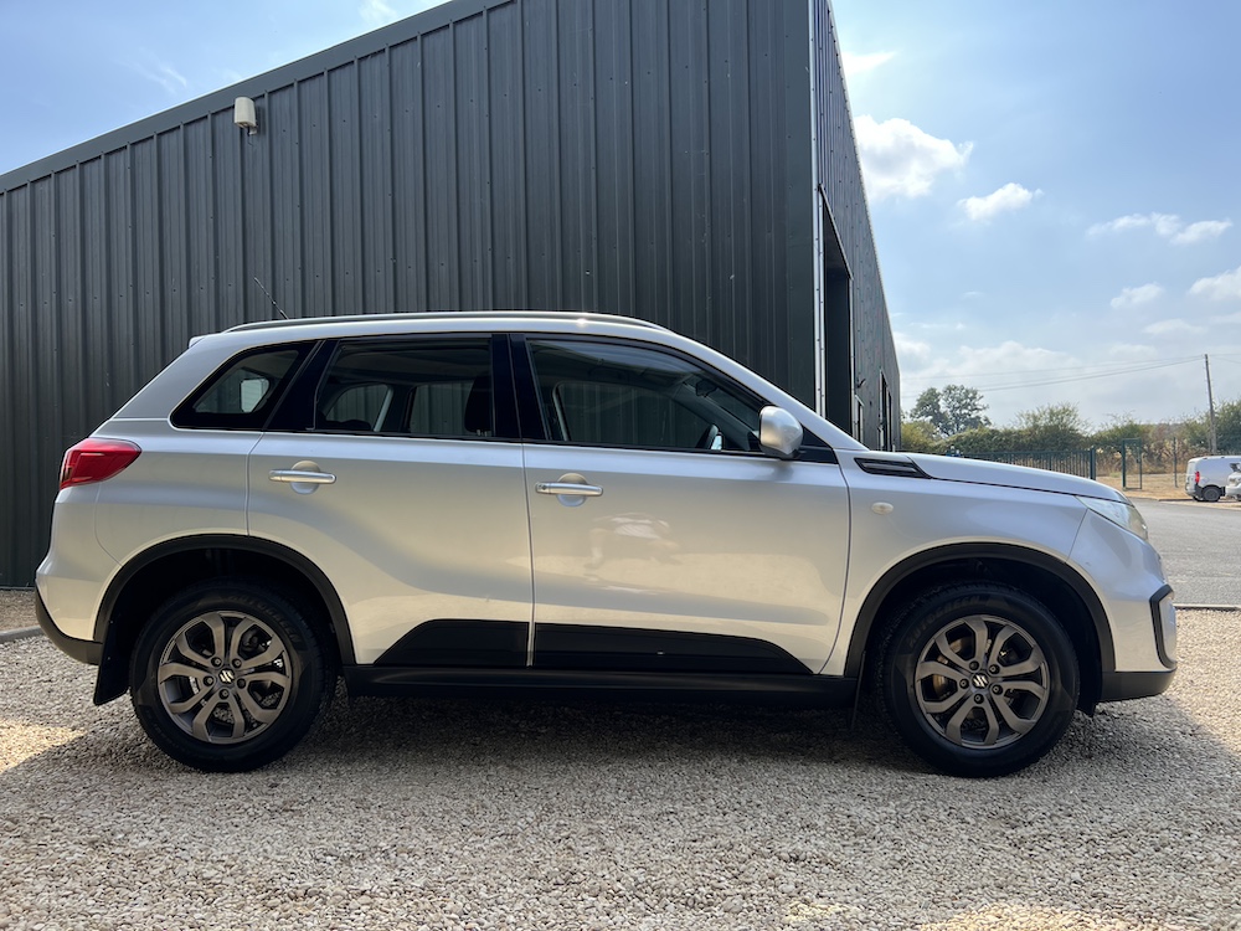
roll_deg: +2.3
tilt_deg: -0.3
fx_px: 932
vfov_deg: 53.1
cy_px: 466
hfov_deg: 67.3
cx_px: 620
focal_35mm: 26
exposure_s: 1/1808
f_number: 1.5
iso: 50
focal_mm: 5.7
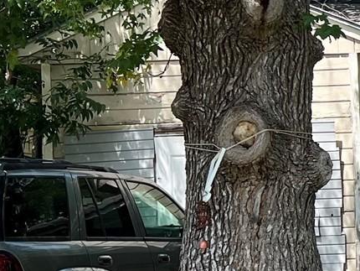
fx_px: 1207
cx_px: 655
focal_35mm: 116
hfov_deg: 14.8
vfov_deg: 12.7
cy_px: 227
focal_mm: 5.7
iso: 50
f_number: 1.5
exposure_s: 1/1000
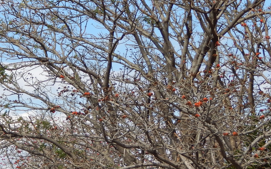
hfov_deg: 11.4
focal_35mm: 183
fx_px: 1352
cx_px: 54
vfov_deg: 7.1
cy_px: 189
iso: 125
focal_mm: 15.3
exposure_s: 1/640
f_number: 4.3
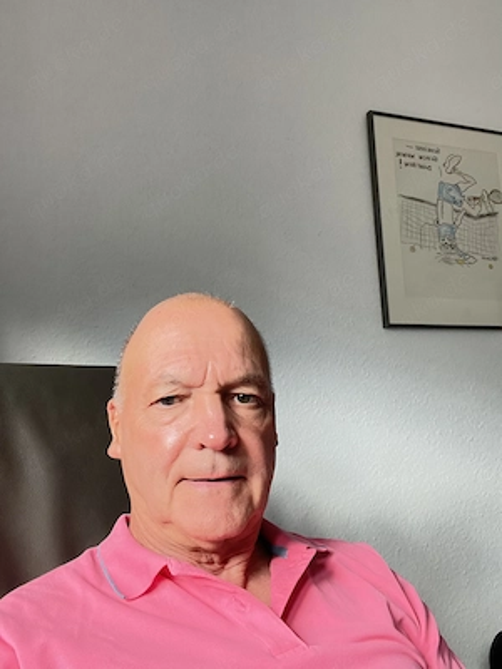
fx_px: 580
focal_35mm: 30
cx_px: 251
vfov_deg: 60.0
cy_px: 334
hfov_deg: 46.8
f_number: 2.2
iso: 320
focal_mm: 2.71
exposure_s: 1/60
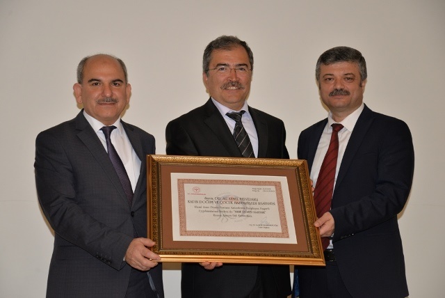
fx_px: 965
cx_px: 222
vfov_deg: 17.5
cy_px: 149
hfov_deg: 26.0
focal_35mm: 78
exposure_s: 1/60
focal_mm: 78
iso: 1250
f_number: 5.6
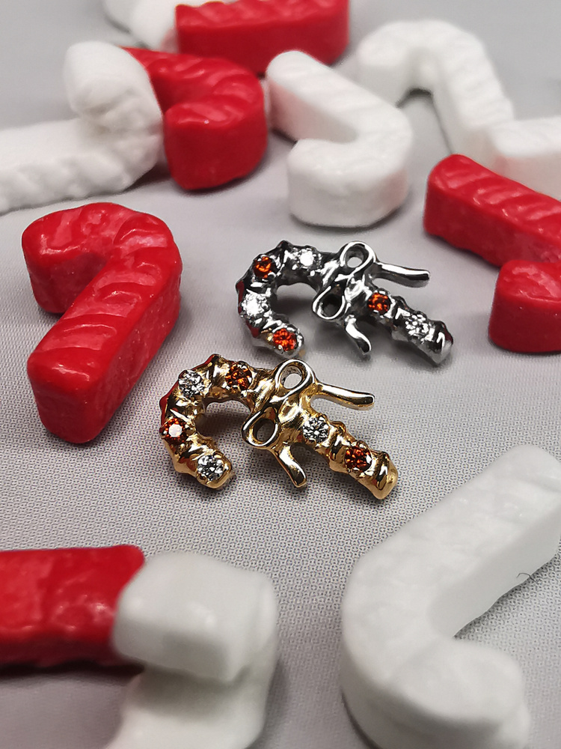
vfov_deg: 40.4
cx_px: 280
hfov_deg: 30.9
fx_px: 1016
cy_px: 374
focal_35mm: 47
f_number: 2.2
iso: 100
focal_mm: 2.35
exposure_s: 1/100
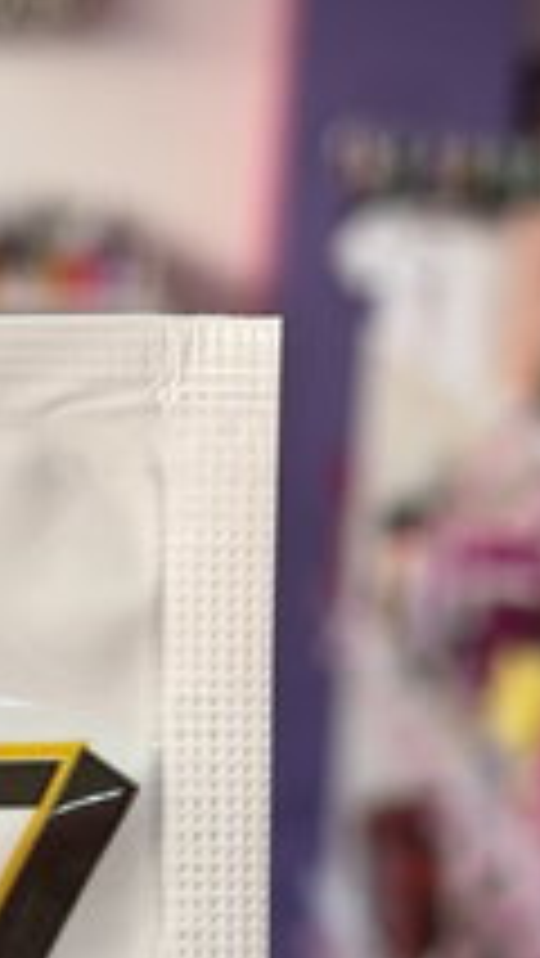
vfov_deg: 16.3
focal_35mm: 131
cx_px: -256
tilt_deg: -10.7
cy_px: 717
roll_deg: -2.6
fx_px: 3331
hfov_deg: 9.0
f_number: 1.78
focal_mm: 6.76
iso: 80
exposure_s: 1/121
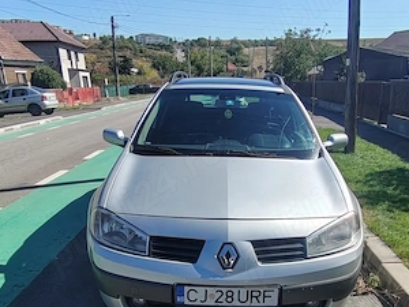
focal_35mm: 34
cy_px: 220
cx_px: 230
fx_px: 402
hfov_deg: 53.8
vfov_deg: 40.9
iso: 100
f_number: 2.2
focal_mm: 1.42
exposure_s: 1/1244
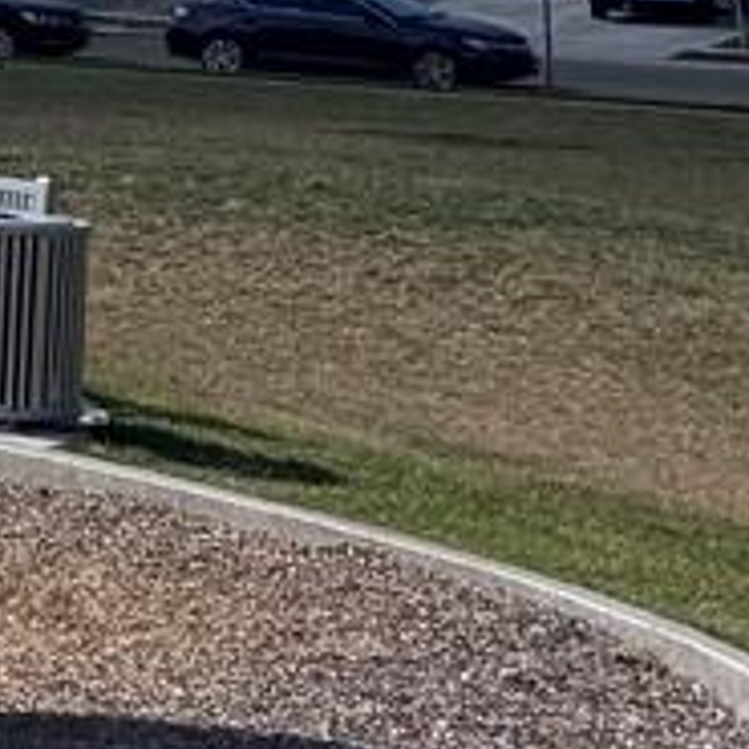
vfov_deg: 9.4
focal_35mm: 183
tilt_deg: -2.3
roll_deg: -1.6
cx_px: -2032
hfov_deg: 7.4
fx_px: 4480
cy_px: -158
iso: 80
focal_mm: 6.76
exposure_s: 1/7092
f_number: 1.78
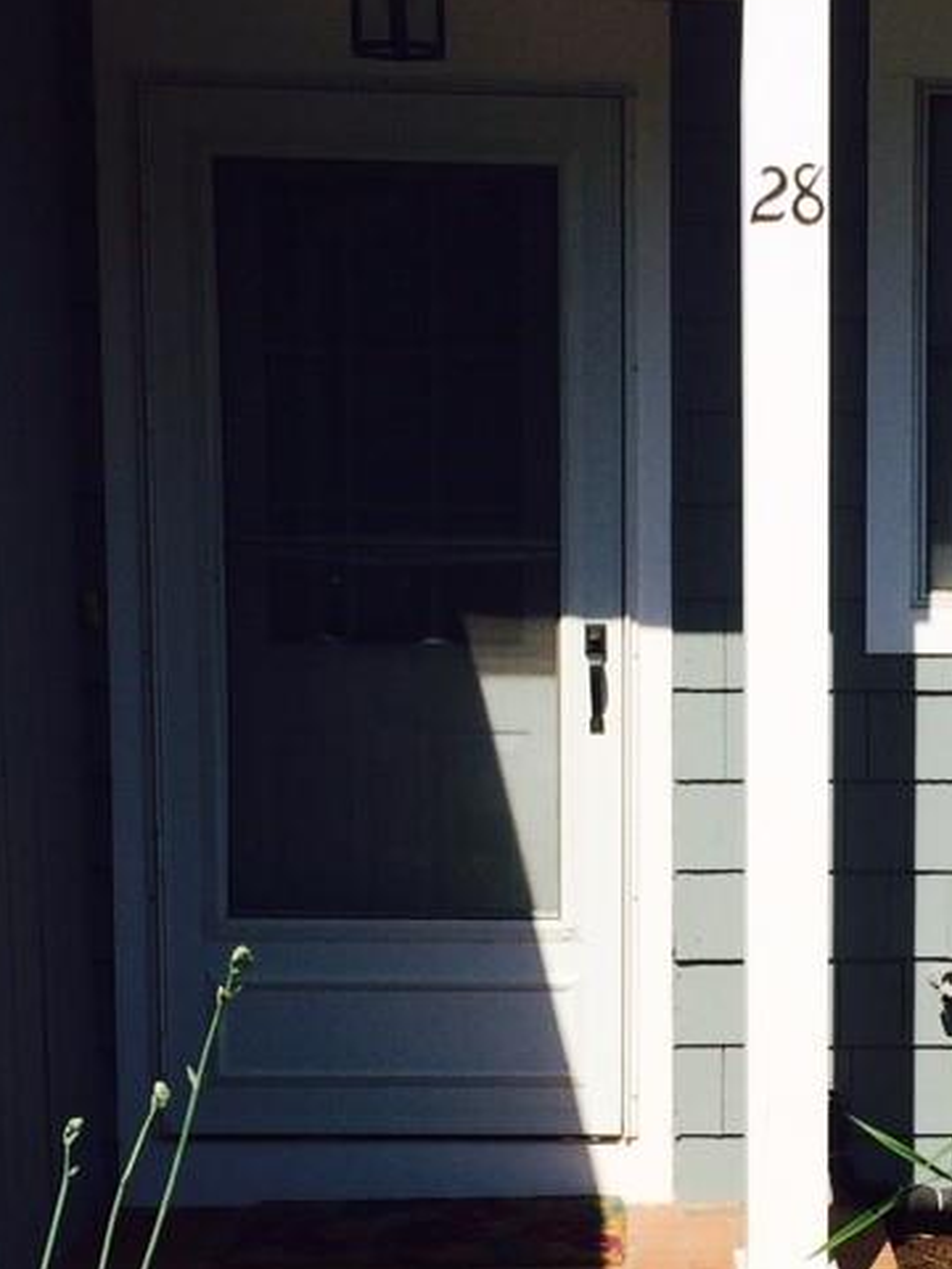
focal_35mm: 80
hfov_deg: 18.2
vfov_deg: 24.2
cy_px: 904
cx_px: 833
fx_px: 2934
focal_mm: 4.12
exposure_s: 1/3165
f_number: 2.2
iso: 40
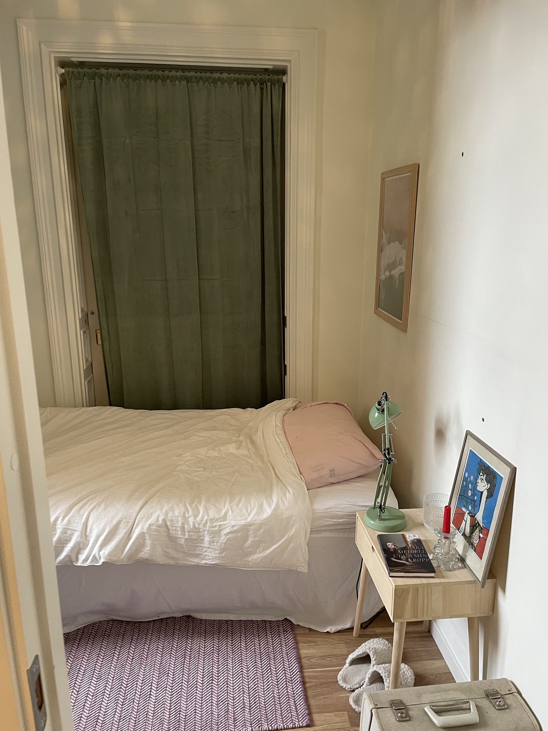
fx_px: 549
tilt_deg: -12.4
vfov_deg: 67.3
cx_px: 274
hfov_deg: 53.1
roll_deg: -0.8
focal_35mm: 26
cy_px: 366
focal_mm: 4.2
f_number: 1.6
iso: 160
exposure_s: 1/50
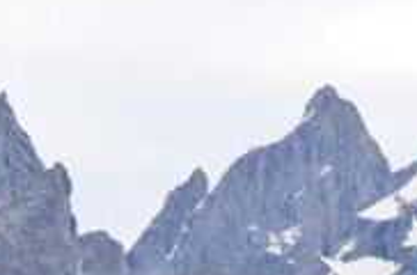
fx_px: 3968
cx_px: 449
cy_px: 455
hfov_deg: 6.0
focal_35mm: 344
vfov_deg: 3.9
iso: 200
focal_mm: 65
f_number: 6.3
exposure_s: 1/640
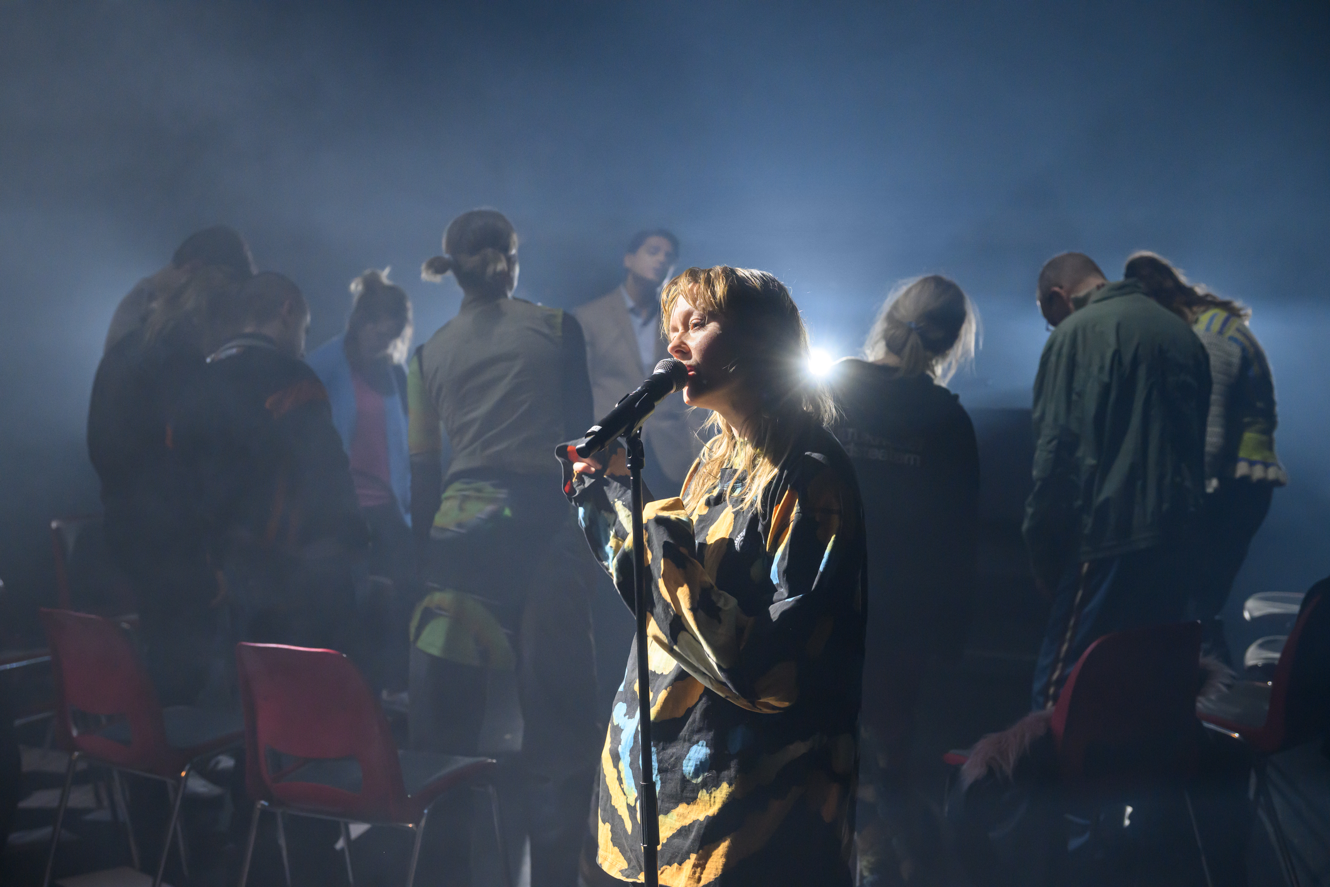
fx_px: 1995
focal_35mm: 54
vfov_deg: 25.1
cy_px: 444
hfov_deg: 36.9
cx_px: 665
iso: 2500
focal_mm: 54
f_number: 4
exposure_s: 1/100
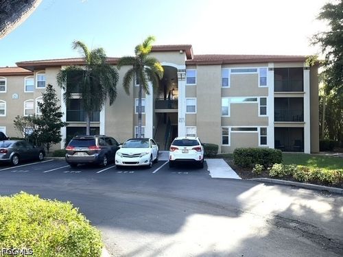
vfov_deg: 48.2
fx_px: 287
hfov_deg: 61.7
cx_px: 172
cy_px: 128
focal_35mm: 29
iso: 25
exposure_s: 1/473
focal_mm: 3
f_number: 1.8
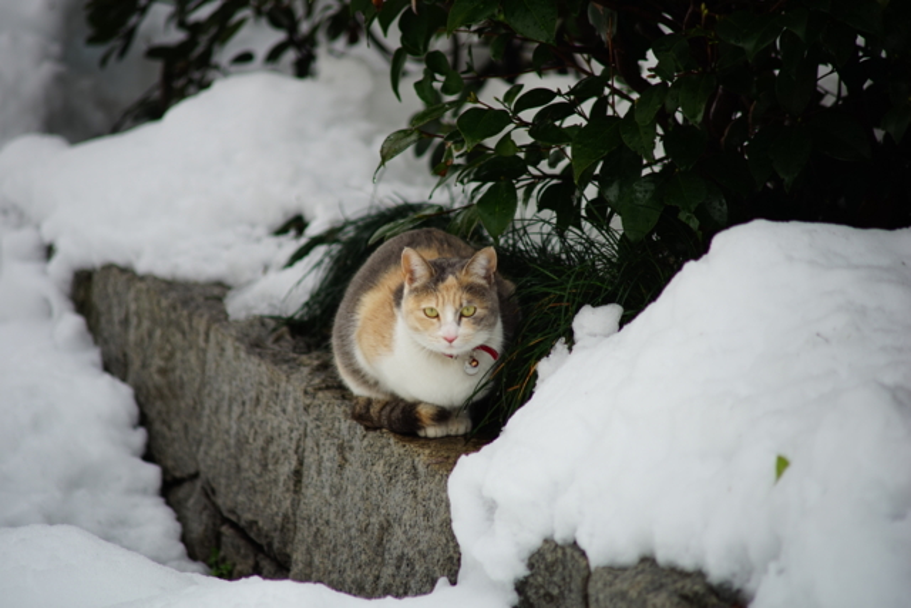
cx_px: 456
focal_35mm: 210
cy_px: 304
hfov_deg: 9.8
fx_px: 5315
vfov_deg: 6.5
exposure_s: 1/400
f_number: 4
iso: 125
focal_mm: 210
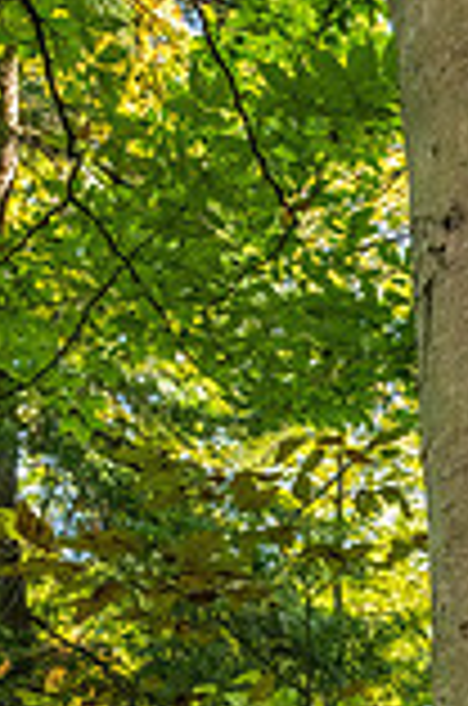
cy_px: 899
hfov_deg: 18.4
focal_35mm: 69
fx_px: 1351
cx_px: 590
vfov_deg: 25.5
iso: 6400
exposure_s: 1/200
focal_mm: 24
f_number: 8
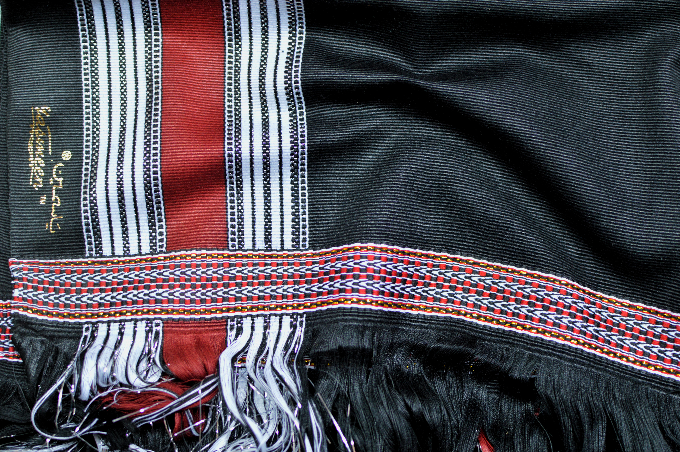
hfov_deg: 37.9
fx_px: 991
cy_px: 226
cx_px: 340
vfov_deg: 25.7
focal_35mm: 52
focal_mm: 35
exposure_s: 1/40
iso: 400
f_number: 3.2
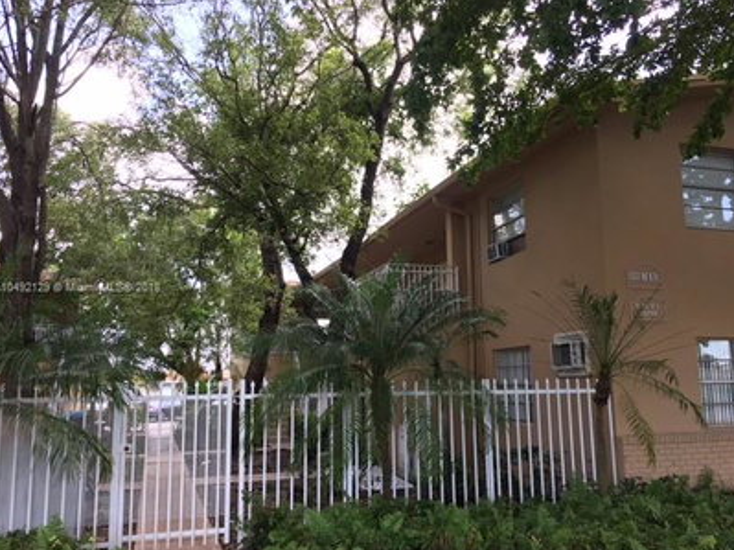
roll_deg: +0.2
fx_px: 657
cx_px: 384
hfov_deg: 58.3
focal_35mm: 31
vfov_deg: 45.4
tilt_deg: +9.2
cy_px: 289
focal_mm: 4.15
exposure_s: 1/120
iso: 25
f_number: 2.2
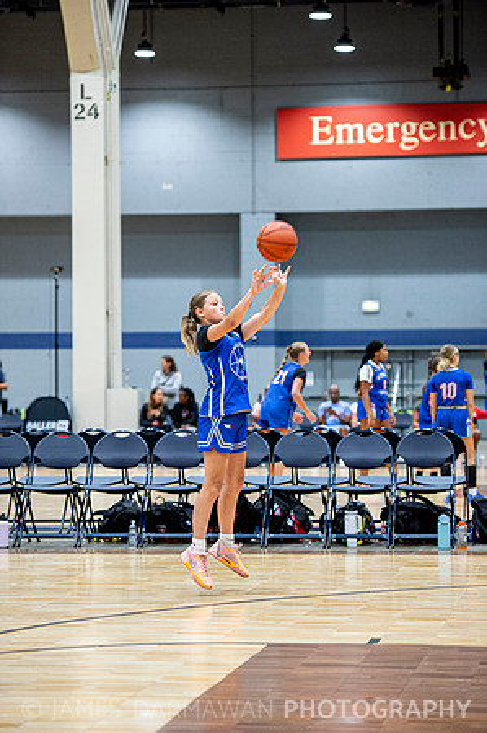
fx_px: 2278
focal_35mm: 112
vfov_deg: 18.3
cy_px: 366
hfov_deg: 12.2
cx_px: 244
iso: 2500
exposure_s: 1/400
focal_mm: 112
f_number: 2.8
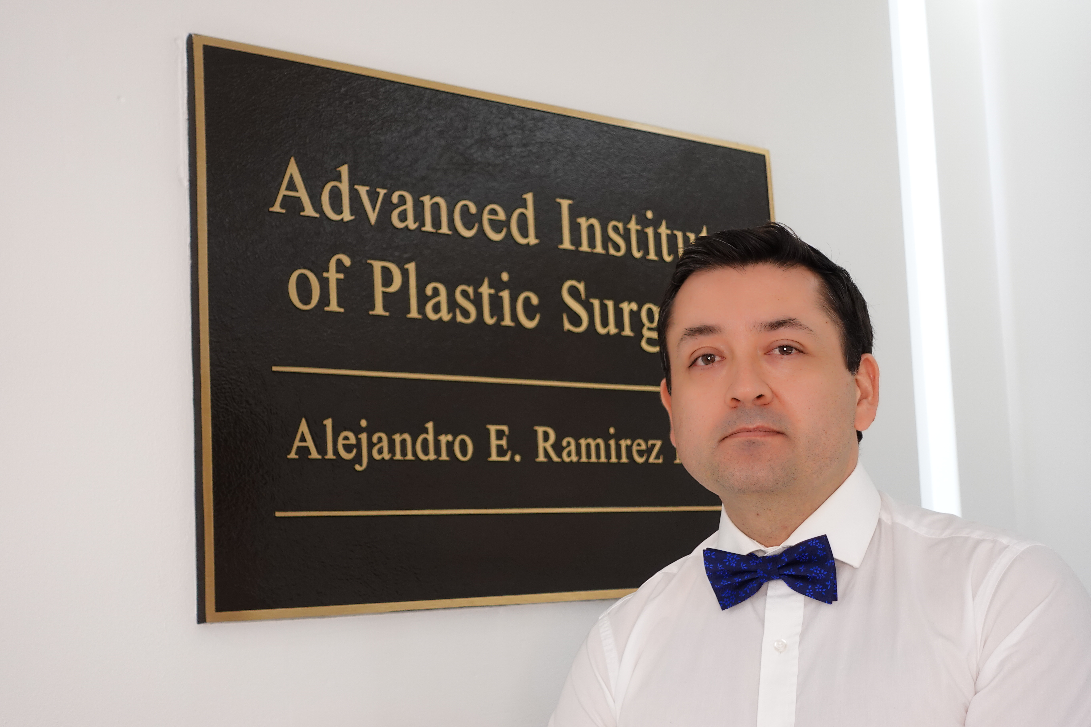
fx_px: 1727
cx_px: 546
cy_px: 364
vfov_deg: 23.8
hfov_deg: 35.1
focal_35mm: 57
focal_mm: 21.27
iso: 320
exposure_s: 1/60
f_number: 2.8
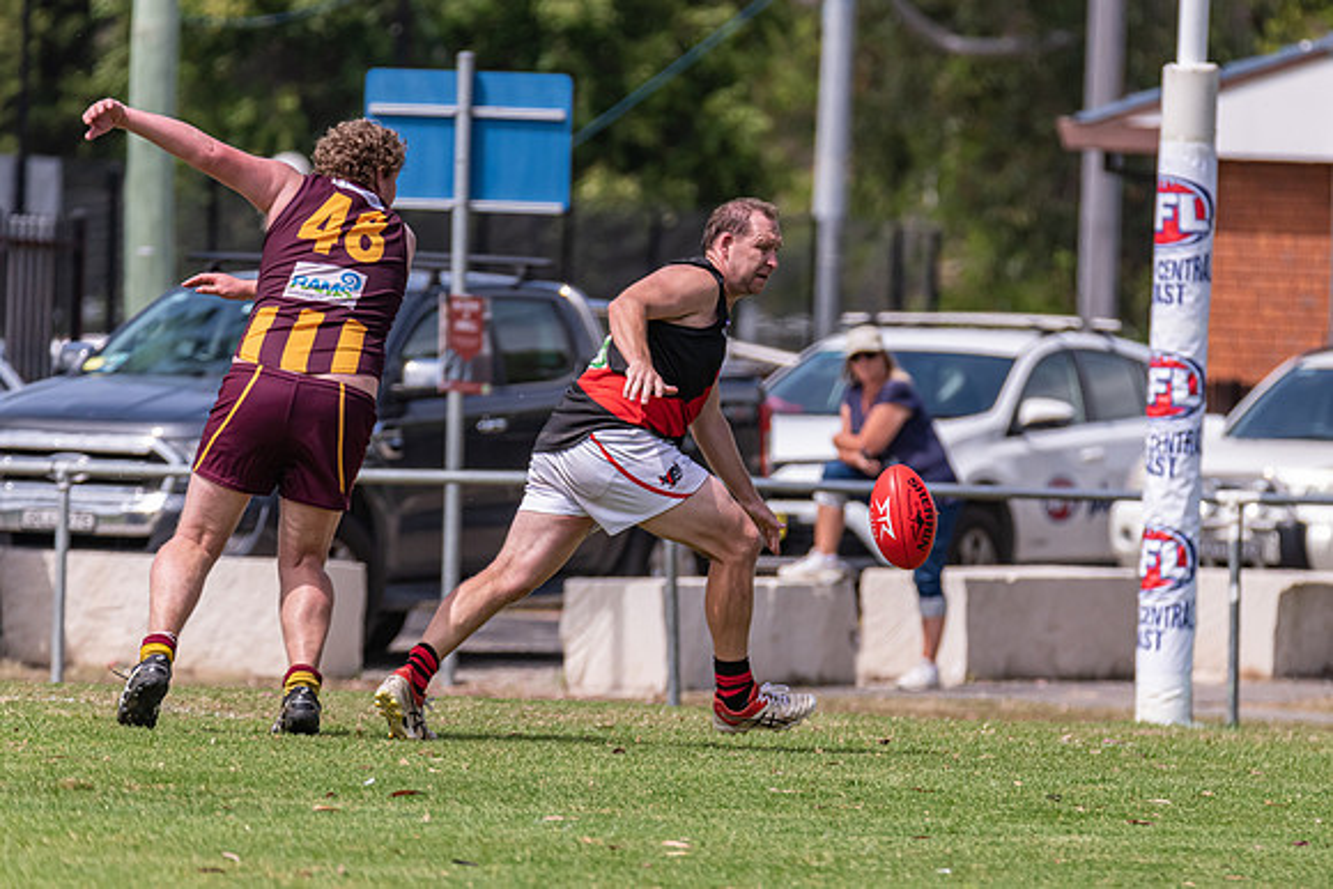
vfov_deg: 2.6
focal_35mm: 522
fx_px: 19335
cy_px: 416
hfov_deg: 3.9
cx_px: 831
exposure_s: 1/3200
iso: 800
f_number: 6.3
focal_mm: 380
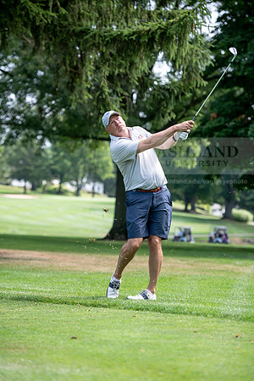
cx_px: 127
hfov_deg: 11.2
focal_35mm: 122
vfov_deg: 16.8
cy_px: 190
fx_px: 1291
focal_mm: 122
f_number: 3.5
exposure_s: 1/800
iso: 250
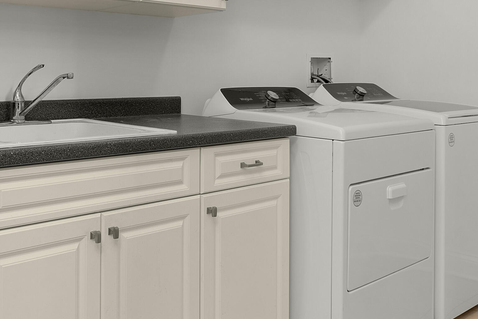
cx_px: 111
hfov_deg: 47.4
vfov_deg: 33.4
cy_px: 72
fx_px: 518
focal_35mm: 39
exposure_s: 1/160
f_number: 7.1
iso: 320
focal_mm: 20
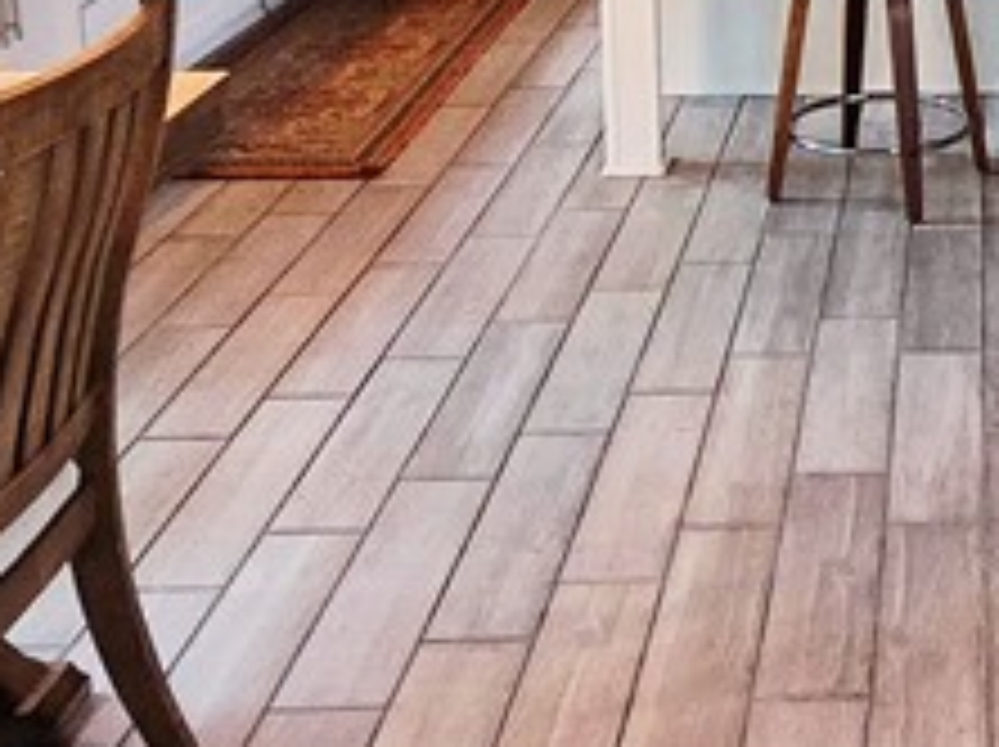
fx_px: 1730
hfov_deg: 29.4
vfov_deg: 22.6
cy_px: -133
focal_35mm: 60
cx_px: 1071
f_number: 2.2
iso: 500
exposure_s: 1/60.2
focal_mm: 2.2
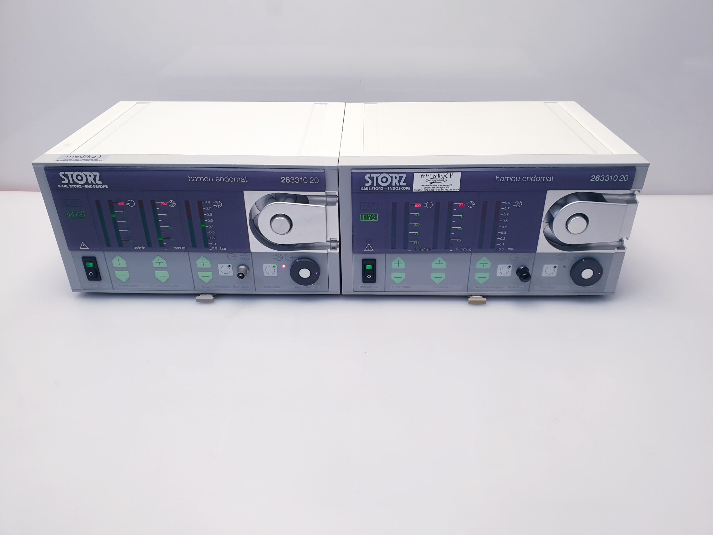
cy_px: 268
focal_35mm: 26
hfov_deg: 67.3
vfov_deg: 53.1
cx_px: 356
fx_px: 536
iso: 64
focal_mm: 4.3
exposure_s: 1/50
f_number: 2.4
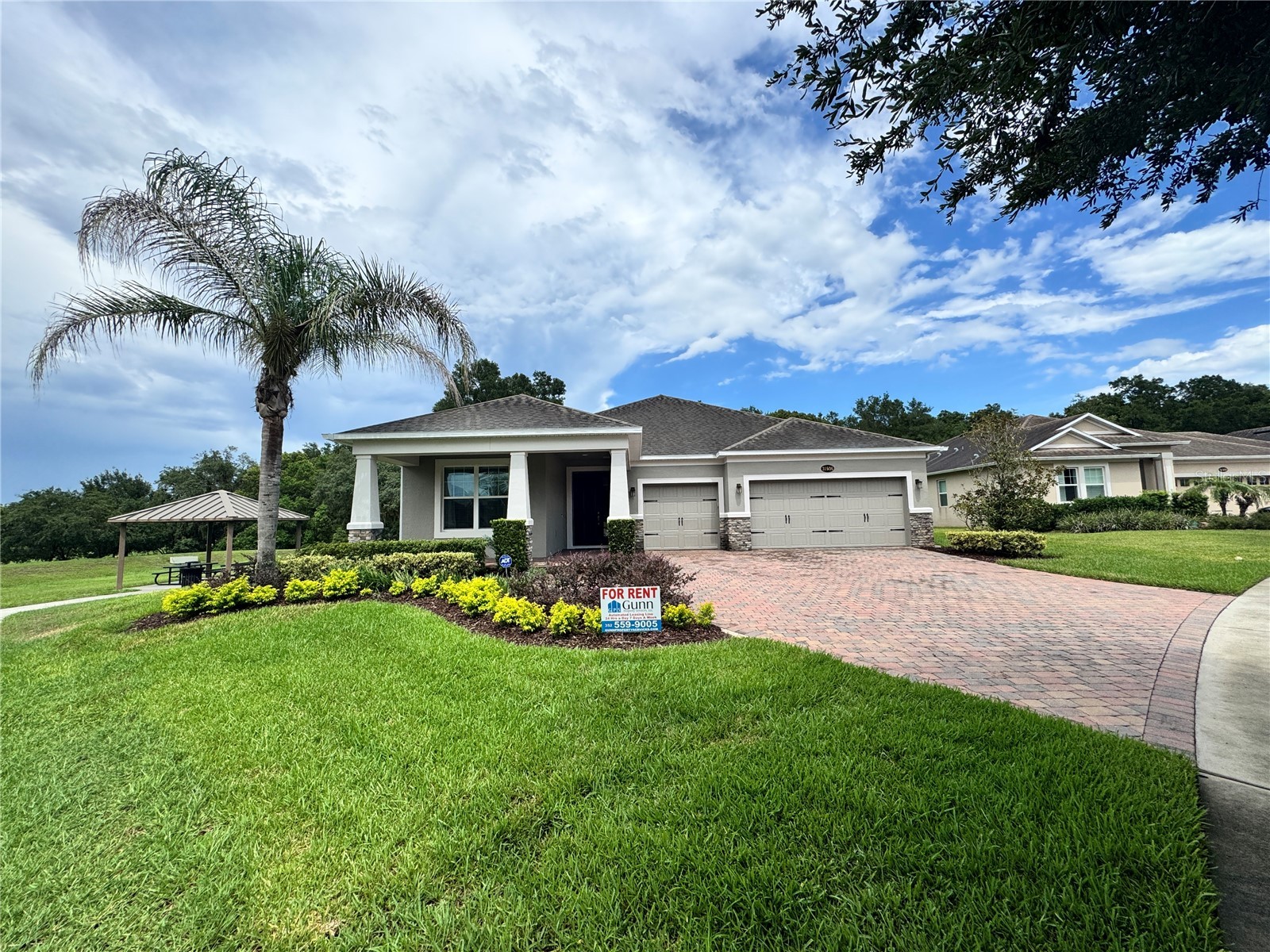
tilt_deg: +6.2
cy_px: 476
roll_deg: +1.4
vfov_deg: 85.7
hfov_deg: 102.1
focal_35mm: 14
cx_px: 635
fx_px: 514
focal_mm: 2.22
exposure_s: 1/2028
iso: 50
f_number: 2.2
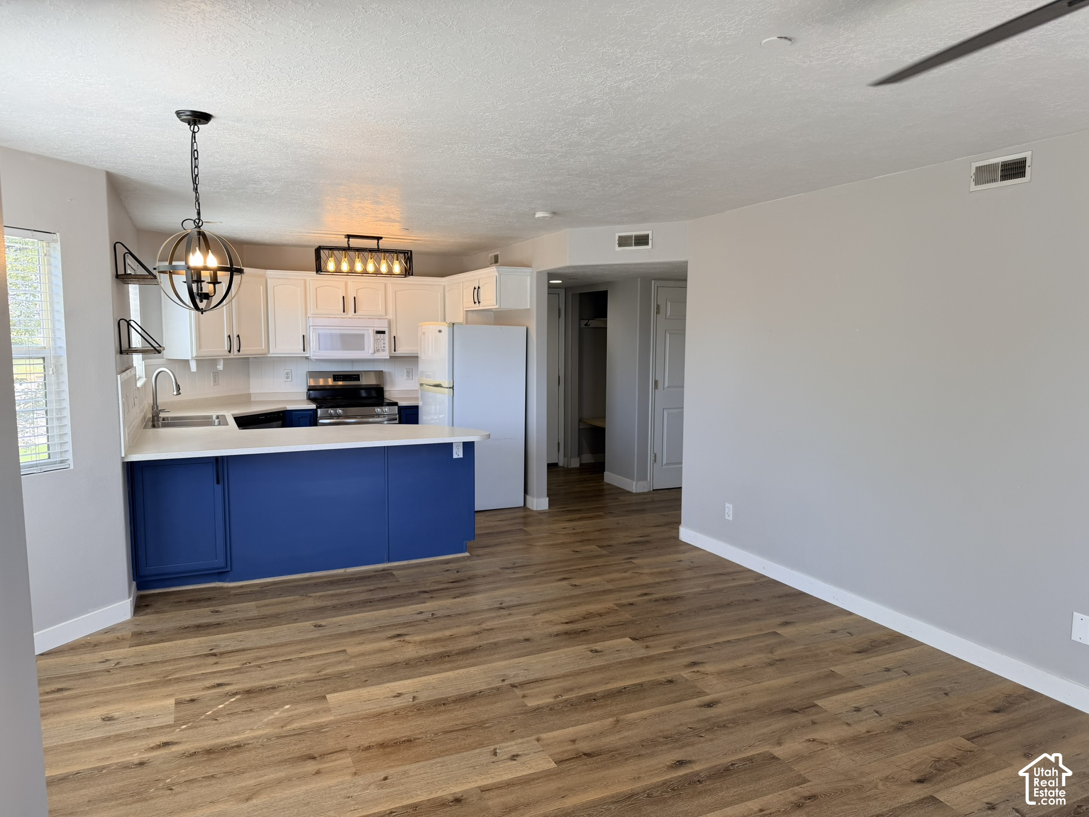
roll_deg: +0.5
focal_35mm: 24
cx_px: 544
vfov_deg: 56.8
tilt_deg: -4.9
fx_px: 755
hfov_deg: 71.6
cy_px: 408
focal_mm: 6.76
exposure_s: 1/129
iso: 50
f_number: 1.78
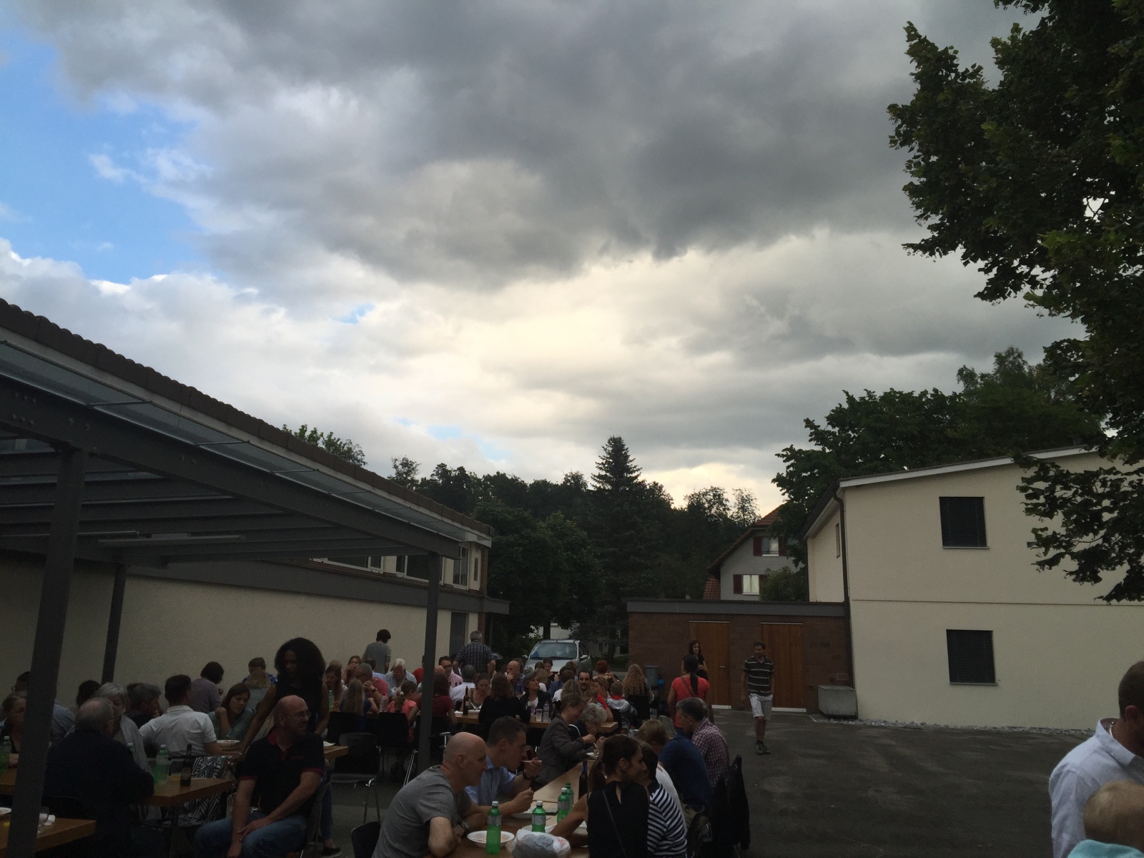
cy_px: 429
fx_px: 958
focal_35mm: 29
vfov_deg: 48.2
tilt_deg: +13.1
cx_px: 572
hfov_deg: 61.7
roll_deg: -1.8
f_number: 2.2
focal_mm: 4.15
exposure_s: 1/775
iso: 32
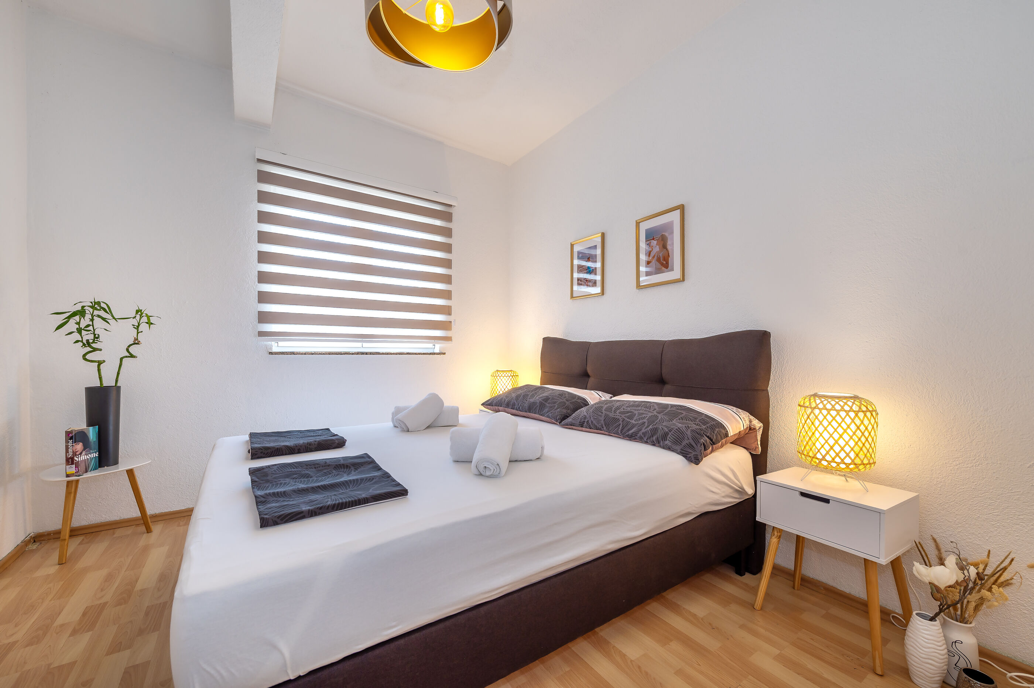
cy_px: 344
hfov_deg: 104.3
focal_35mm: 14
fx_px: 402
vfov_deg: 81.1
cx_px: 517
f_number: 7.1
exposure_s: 1/13
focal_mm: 14
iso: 100
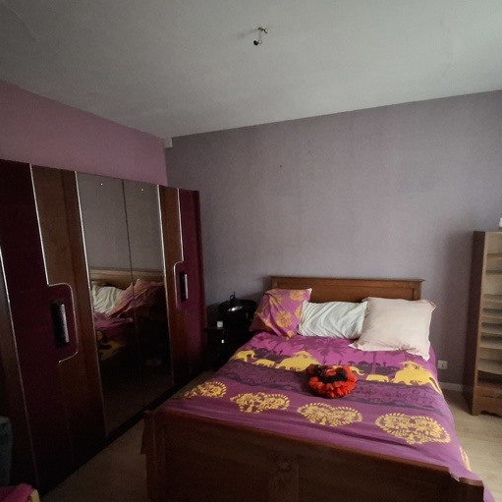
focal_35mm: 18
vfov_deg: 80.6
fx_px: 295
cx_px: 276
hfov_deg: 80.5
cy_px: 270
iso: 640
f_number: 2.2
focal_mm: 1.74
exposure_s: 1/17
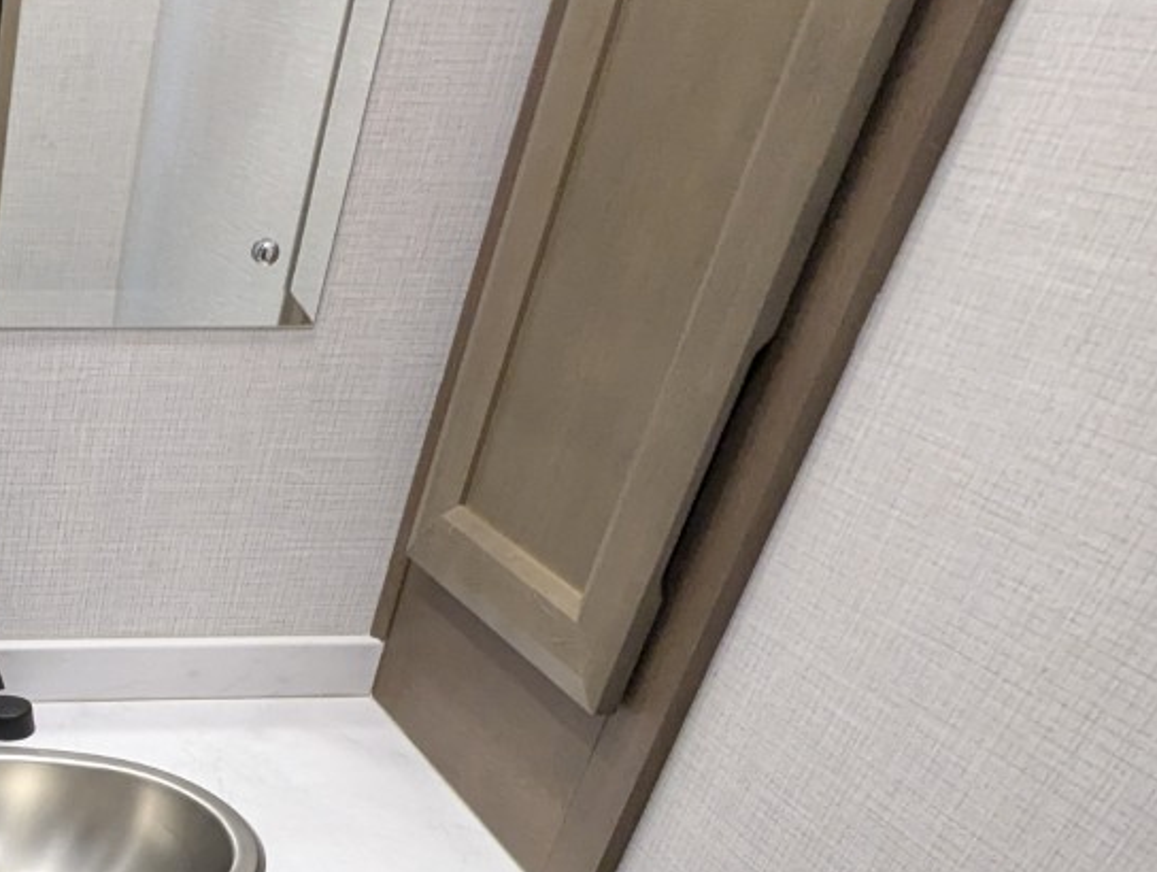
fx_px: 1373
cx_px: -246
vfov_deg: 30.0
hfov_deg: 35.5
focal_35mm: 41
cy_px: 1055
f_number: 2.2
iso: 396
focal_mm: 2.35
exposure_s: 1/66.7
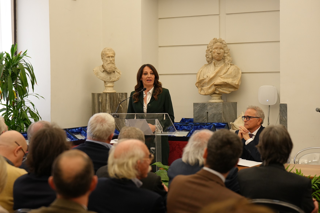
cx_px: 160
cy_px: 106
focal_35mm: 90
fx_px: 800
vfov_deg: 15.2
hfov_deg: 22.6
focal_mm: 90
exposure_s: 1/160
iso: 2000
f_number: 4
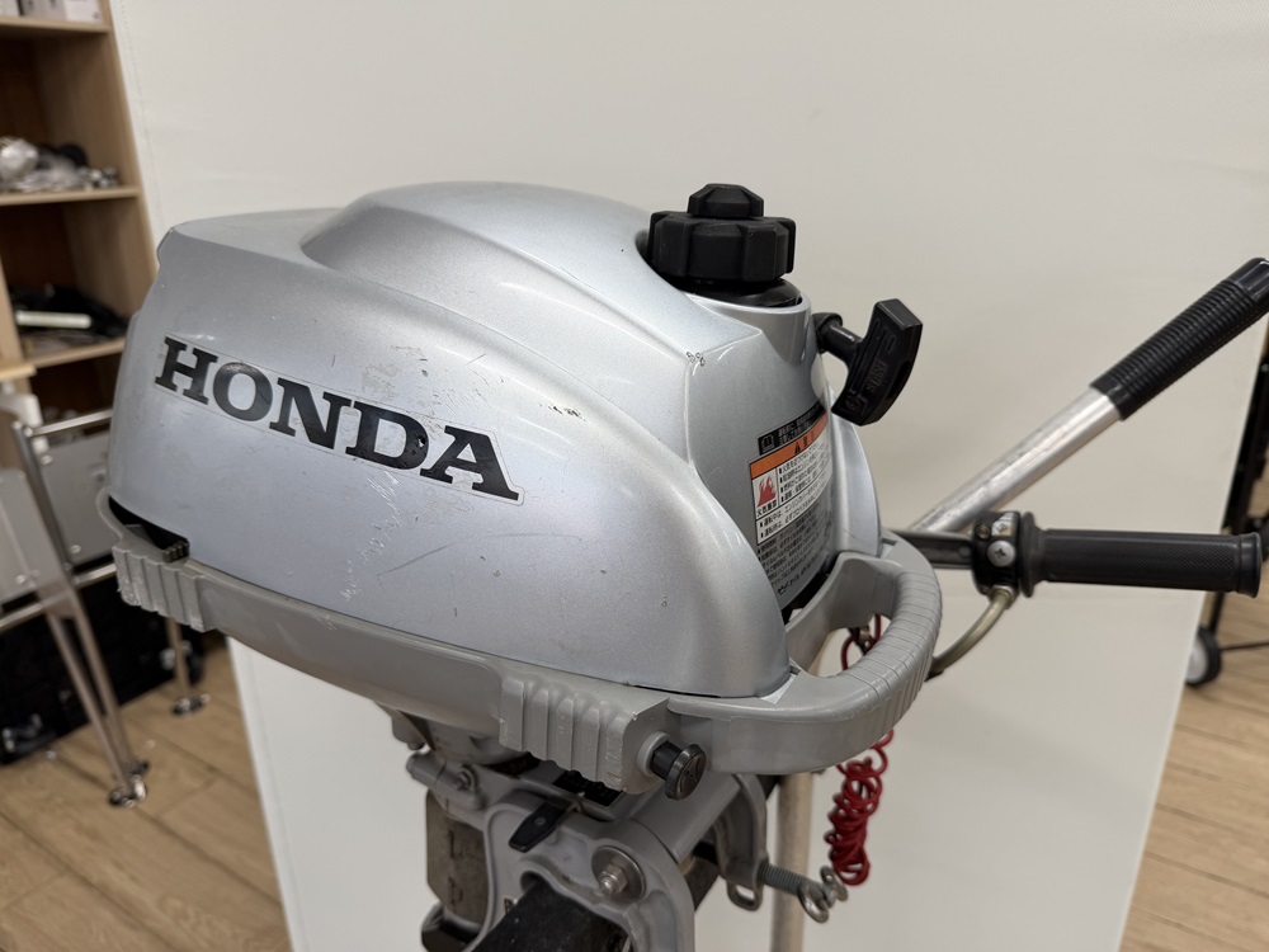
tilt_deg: -21.2
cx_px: 634
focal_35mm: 24
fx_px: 880
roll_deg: +0.5
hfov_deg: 71.6
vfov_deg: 56.8
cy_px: 476
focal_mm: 6.76
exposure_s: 1/120
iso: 64
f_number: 1.78
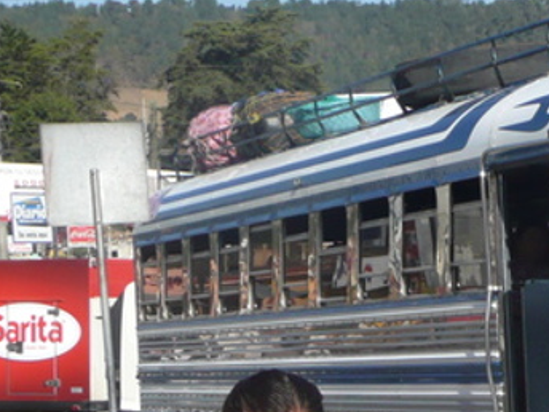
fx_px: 2363
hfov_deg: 12.9
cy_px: 343
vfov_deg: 9.9
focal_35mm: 149
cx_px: 672
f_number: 4.2
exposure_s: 1/640
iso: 100
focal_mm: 8.2
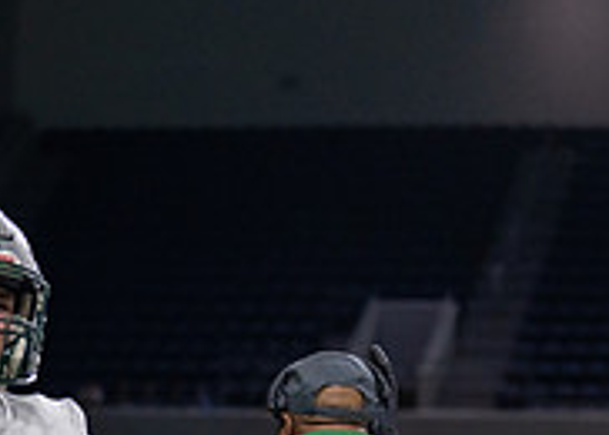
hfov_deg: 8.6
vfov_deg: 6.1
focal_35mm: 234
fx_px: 4047
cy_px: 629
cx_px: 33
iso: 1600
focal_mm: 70
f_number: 2.8
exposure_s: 1/1250
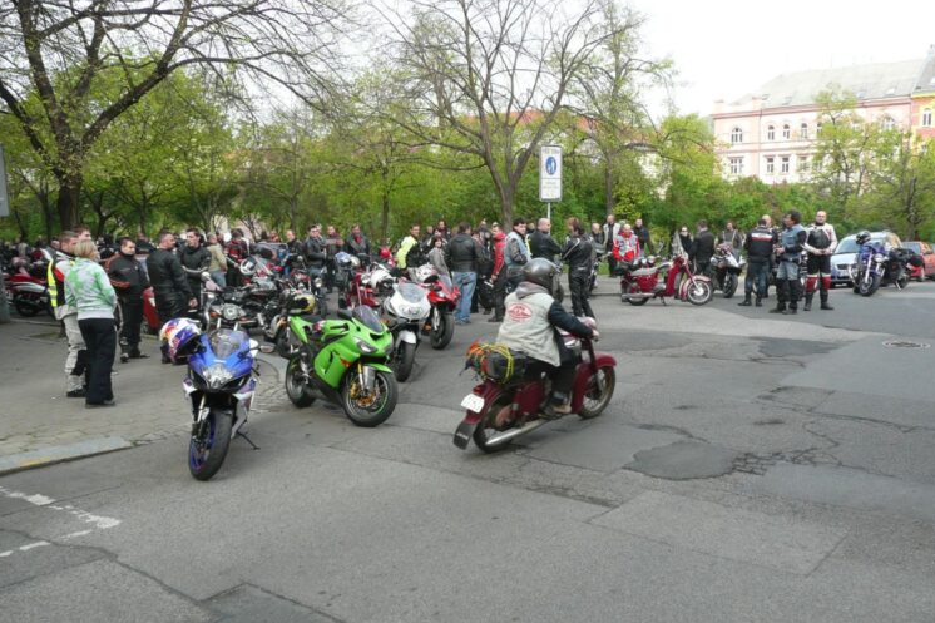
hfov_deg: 61.9
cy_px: 313
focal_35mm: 30
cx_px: 471
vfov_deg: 43.6
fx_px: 779
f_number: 3.3
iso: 100
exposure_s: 1/250
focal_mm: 4.6
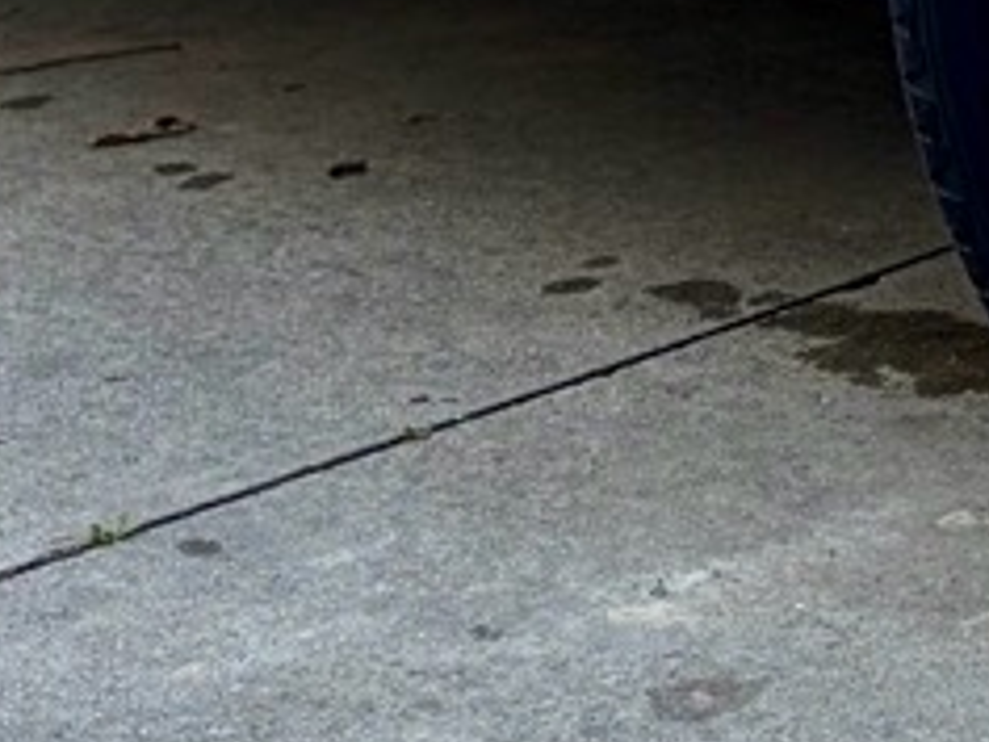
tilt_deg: -1.5
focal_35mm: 176
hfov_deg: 10.9
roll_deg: +3.8
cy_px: -1132
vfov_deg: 7.8
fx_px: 5028
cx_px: 1412
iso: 40
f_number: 1.6
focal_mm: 5.96
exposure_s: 1/185
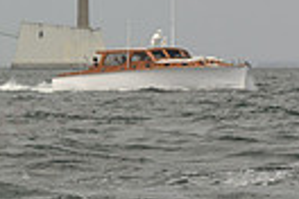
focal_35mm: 360
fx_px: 2990
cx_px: -342
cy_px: 58
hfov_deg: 5.6
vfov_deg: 3.8
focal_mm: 82
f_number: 6.3
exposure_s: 1/640
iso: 250
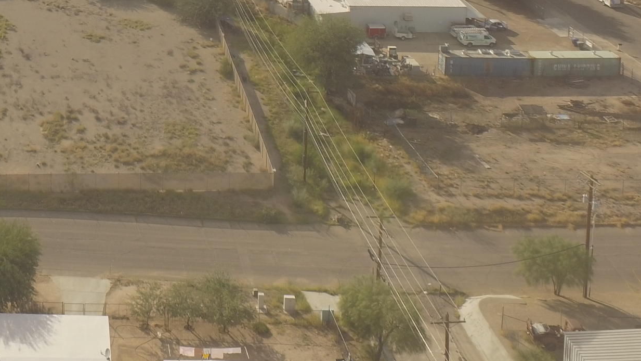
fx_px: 901
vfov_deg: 19.1
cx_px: 45
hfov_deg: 36.3
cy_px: -222
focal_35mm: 53
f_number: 2.8
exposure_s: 1/1000
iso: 100
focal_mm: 3.61
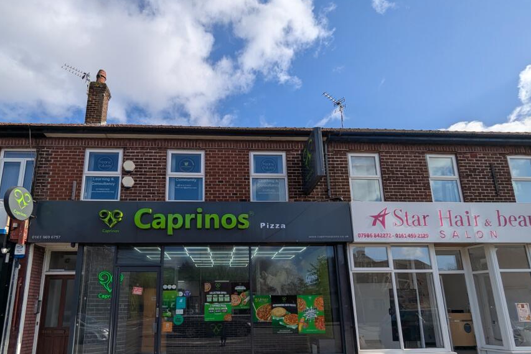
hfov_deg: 83.7
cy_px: 237
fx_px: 295
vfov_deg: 60.4
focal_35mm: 20
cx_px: 236
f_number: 2.2
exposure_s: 1/1789
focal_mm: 2.35
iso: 48
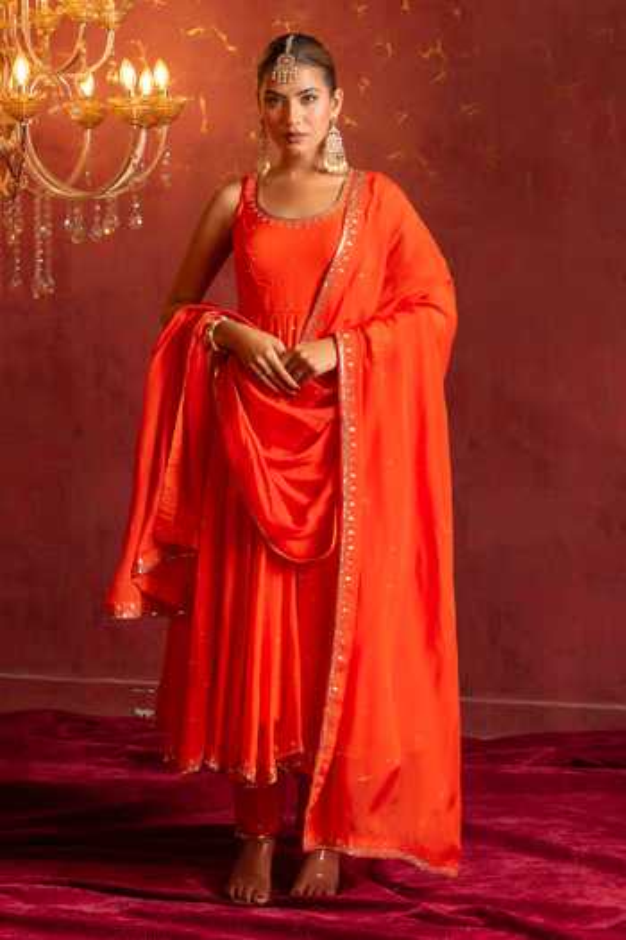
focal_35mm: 50
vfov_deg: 39.6
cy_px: 470
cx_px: 313
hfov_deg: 27.0
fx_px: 1304
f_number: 6.3
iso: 320
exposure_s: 1/160
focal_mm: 50
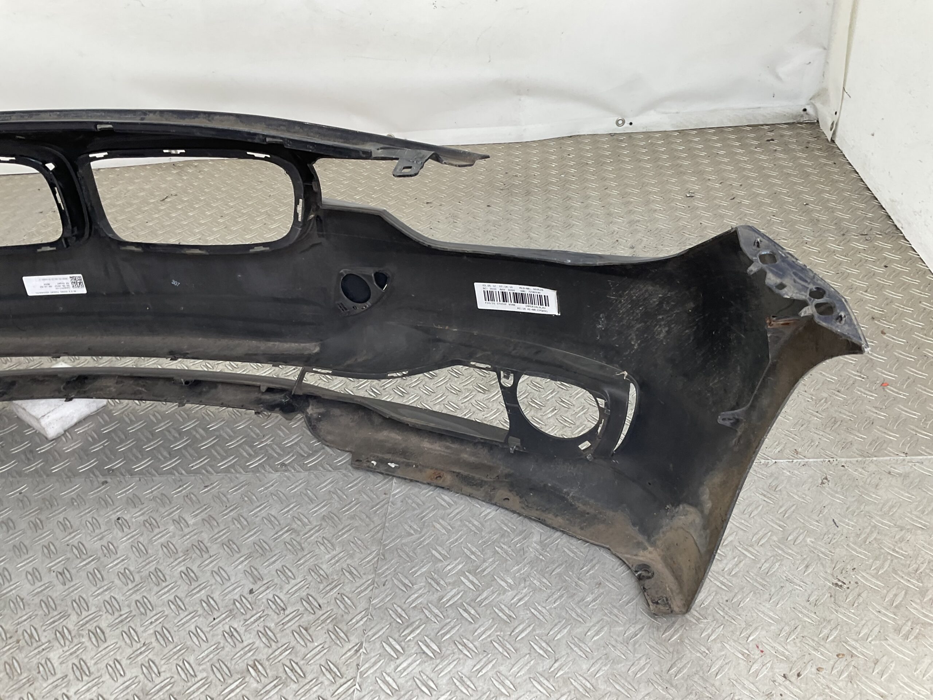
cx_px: 466
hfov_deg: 61.7
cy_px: 350
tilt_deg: -36.7
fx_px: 782
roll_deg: +9.3
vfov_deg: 48.2
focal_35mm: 29
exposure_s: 1/120
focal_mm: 3
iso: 25
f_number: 1.8
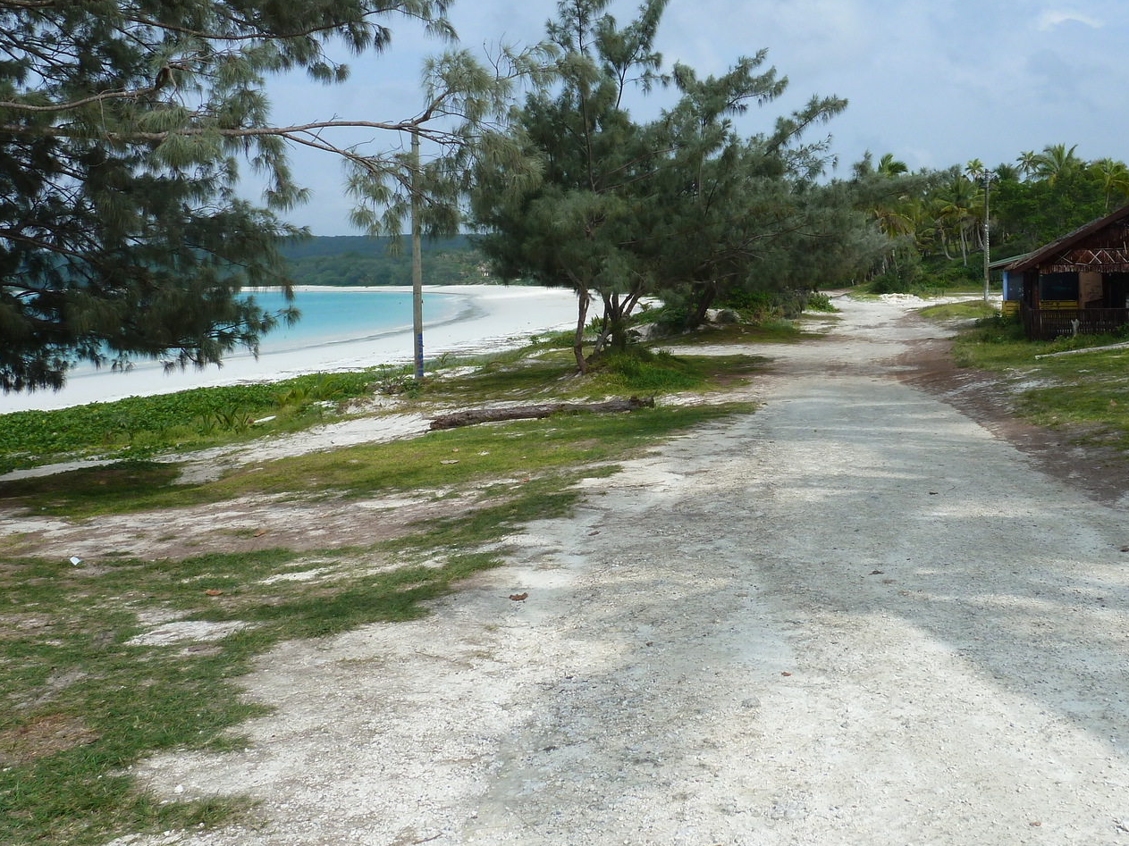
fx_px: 1239
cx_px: 704
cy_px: 312
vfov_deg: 37.5
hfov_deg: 48.5
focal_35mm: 38
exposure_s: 1/500
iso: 80
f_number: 4.5
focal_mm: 5
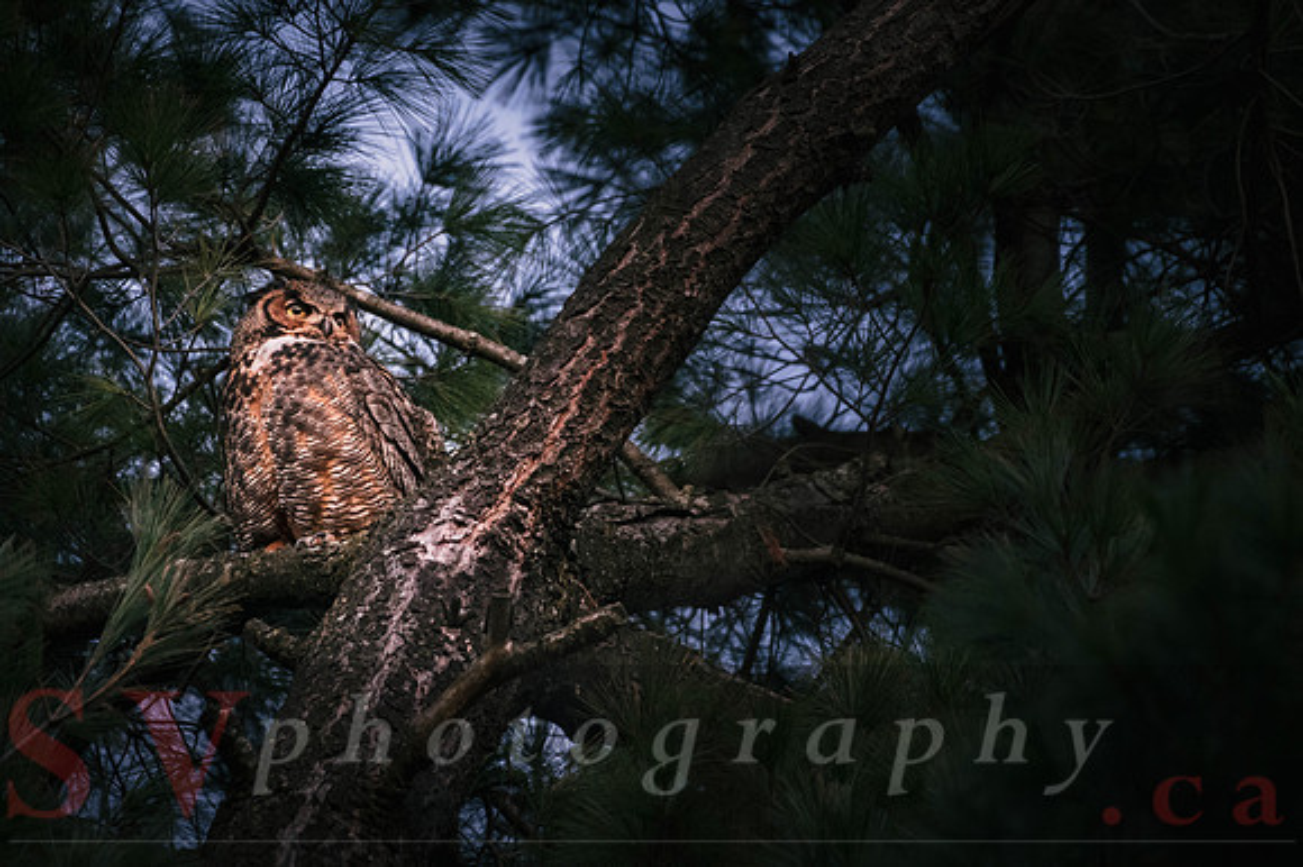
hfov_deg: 2.8
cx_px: 652
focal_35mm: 750
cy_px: 434
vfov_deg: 1.8
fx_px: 27129
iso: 3200
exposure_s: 1/60
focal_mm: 500
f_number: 5.6
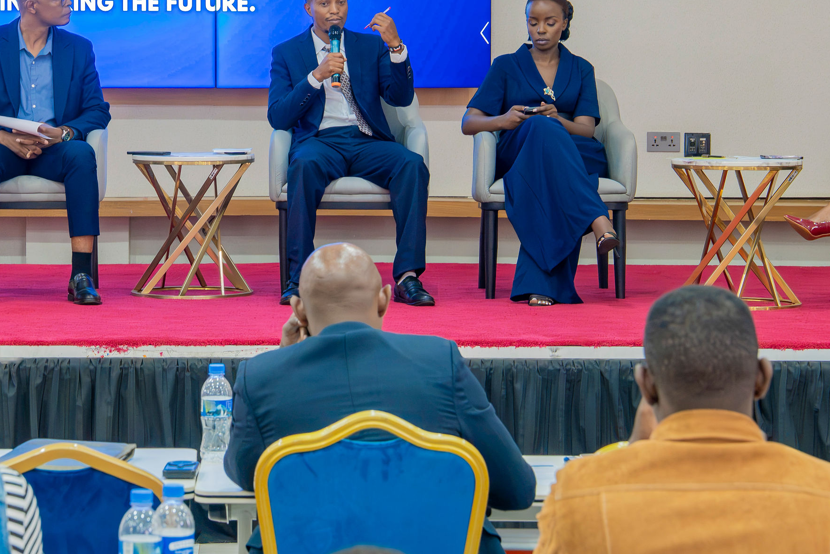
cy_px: 101
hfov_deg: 14.3
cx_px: 274
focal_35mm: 143
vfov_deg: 9.6
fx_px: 3297
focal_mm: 70
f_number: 8
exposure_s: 1/50
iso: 6400
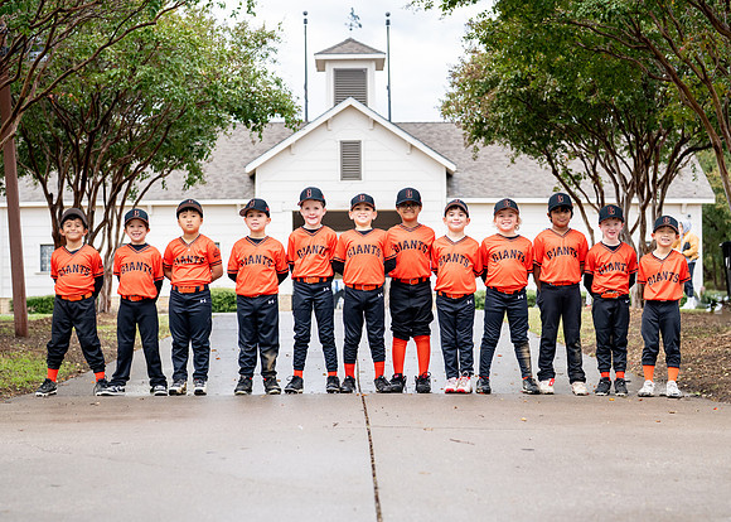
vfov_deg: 20.9
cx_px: 367
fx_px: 1414
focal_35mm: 68
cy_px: 287
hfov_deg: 29.0
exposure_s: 1/1000
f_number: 2.8
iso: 320
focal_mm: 50
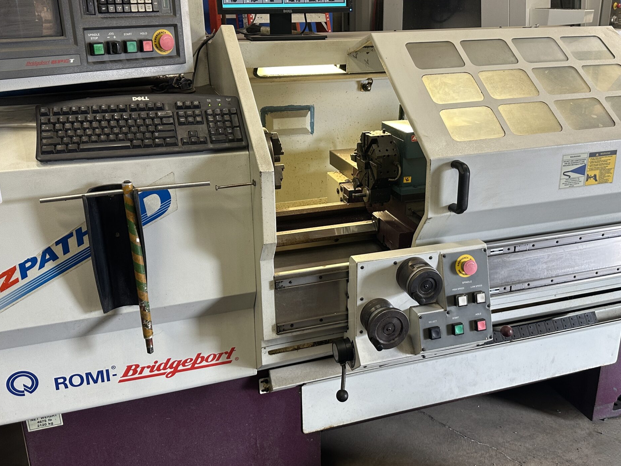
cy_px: 217
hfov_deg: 55.3
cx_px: 338
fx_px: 592
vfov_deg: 42.9
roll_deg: -0.2
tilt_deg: -17.4
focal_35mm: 33
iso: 160
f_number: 1.78
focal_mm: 6.86
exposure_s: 1/60
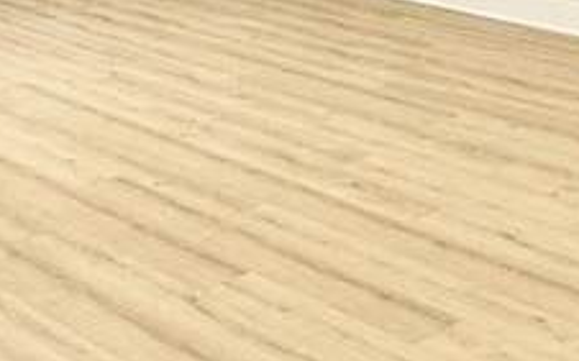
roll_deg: +1.2
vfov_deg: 14.7
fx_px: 1325
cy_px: -128
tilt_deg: -7.2
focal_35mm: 84
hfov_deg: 24.3
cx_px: 118
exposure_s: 1/60
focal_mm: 2.22
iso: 200
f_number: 2.2
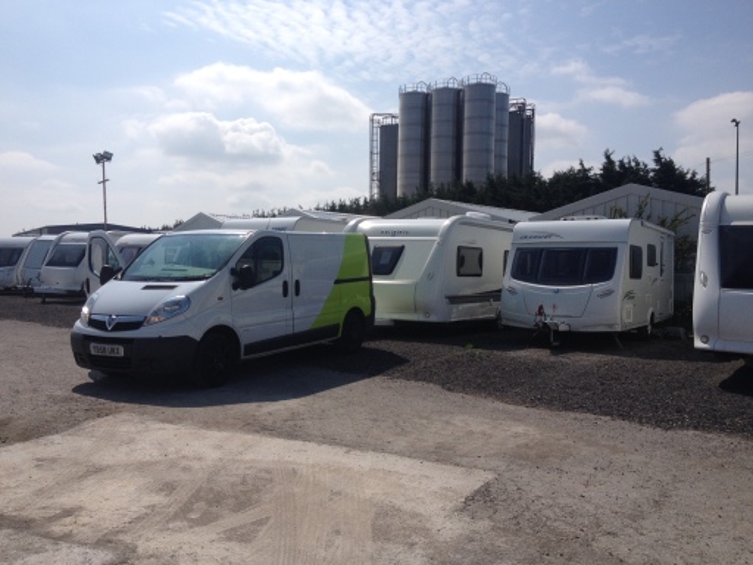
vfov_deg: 40.7
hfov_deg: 52.6
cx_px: 376
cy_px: 282
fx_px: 761
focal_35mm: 35
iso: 50
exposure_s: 1/4255
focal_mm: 4.28
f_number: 2.4
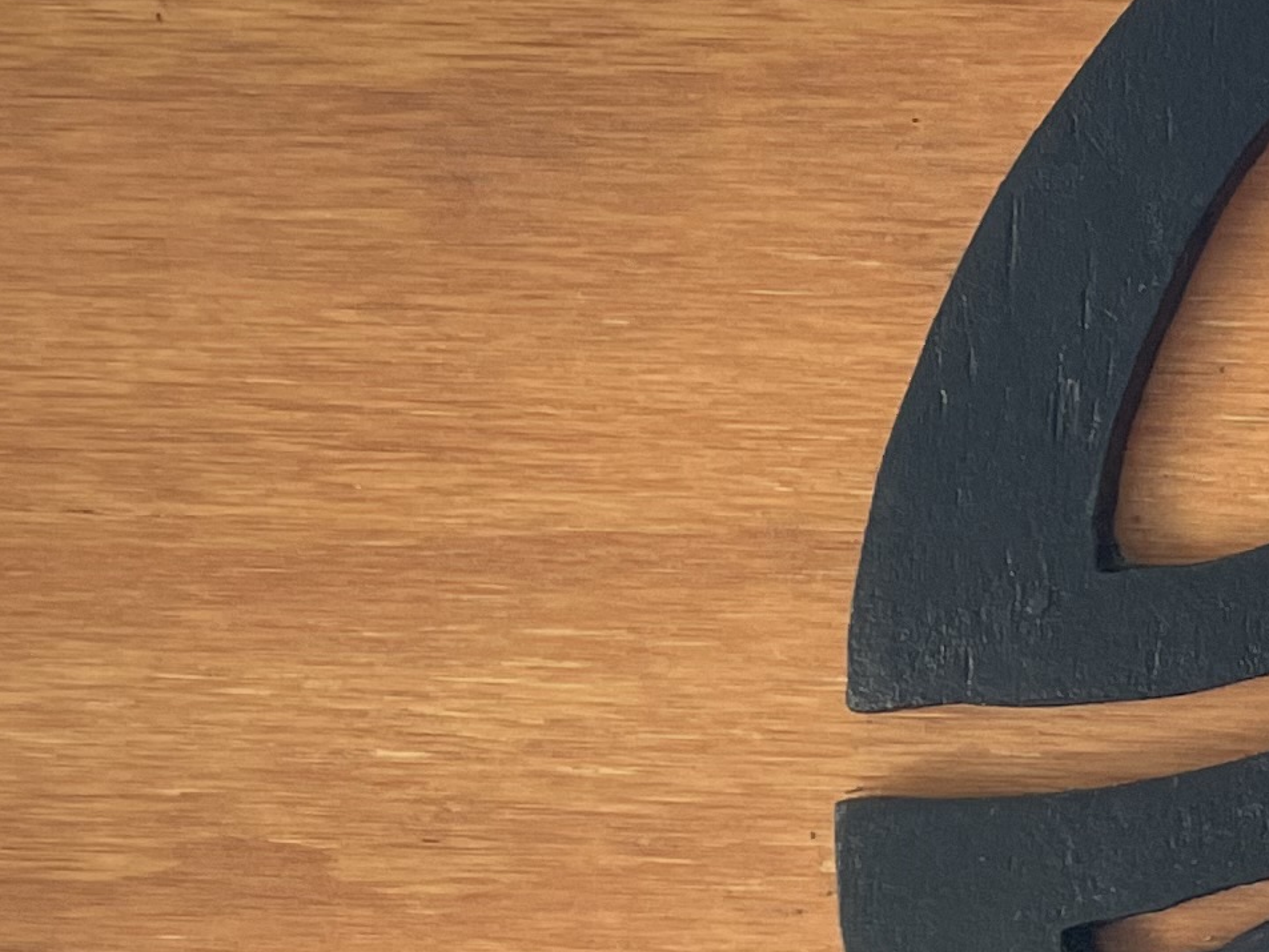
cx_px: 1959
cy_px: 1229
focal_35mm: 110
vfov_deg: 13.0
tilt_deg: -17.0
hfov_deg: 16.2
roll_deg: +0.4
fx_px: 4033
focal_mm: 4.2
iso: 100
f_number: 1.6
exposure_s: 1/121
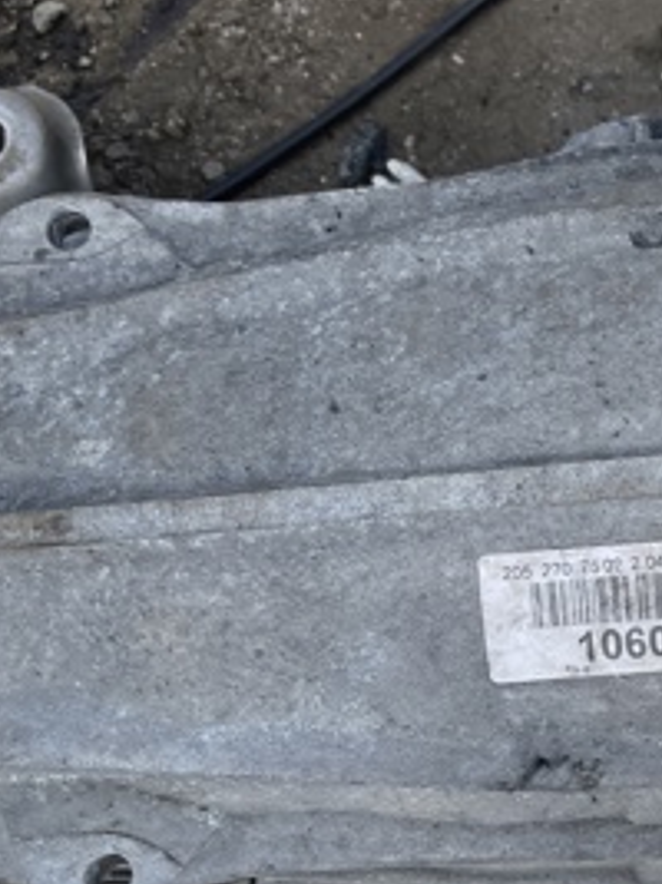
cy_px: 457
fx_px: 1531
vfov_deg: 32.2
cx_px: 735
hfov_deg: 22.9
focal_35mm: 60
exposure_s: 1/1852
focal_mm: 5.1
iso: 32
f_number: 1.6
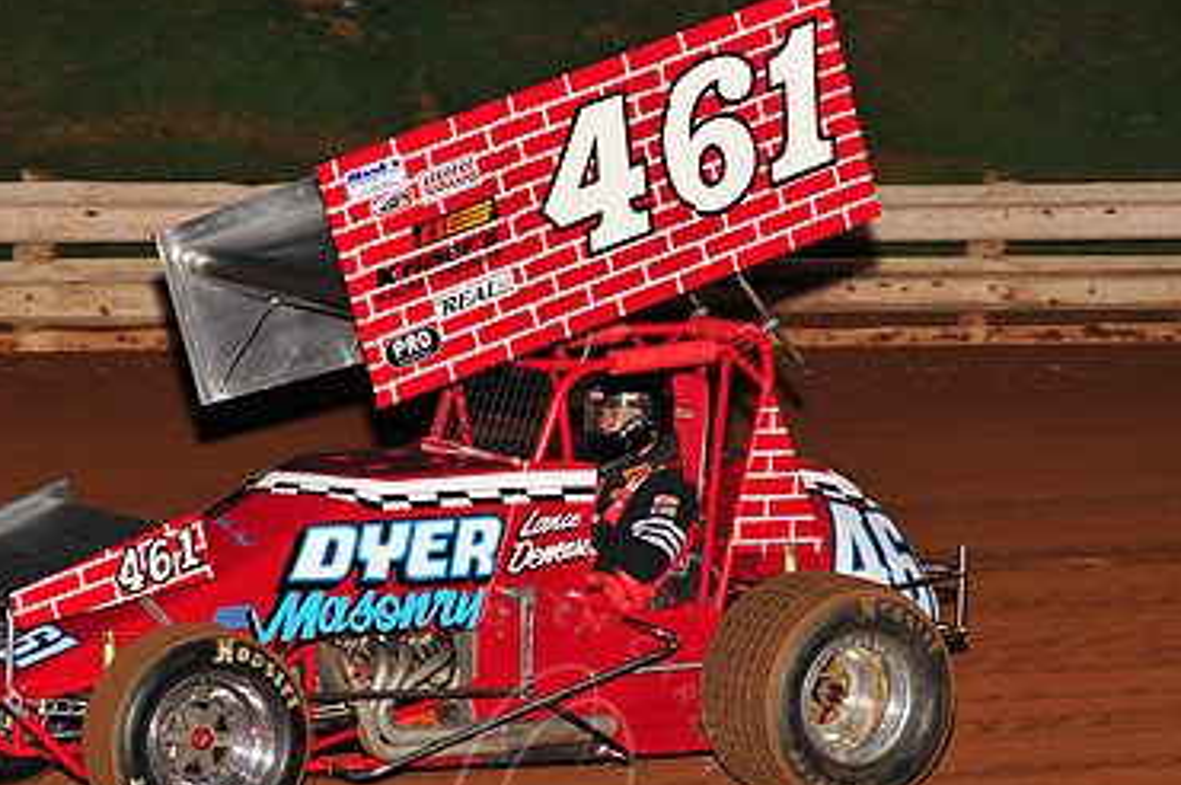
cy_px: 498
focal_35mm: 188
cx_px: 530
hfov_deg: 10.9
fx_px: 6162
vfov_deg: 7.3
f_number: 6.3
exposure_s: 1/250
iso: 800
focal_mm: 120
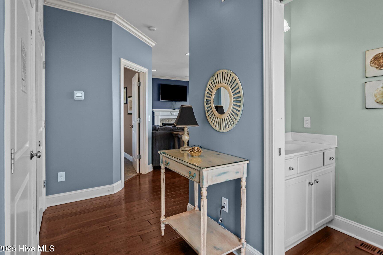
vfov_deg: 61.7
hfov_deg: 83.6
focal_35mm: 20
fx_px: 213
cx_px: 216
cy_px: 112
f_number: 4.5
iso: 1000
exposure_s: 1/100
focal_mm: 17
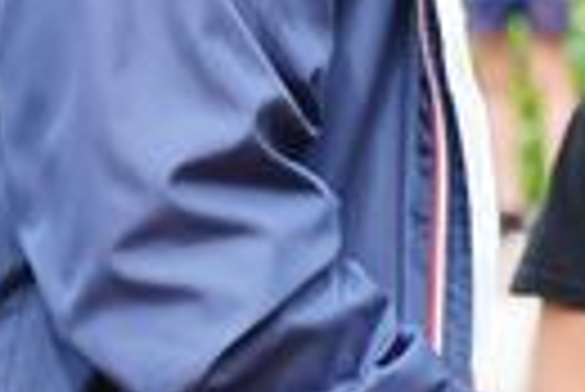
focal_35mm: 253
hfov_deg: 8.0
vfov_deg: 5.4
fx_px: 4116
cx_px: 785
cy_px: 72
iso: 400
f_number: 3.2
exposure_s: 1/1600
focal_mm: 47
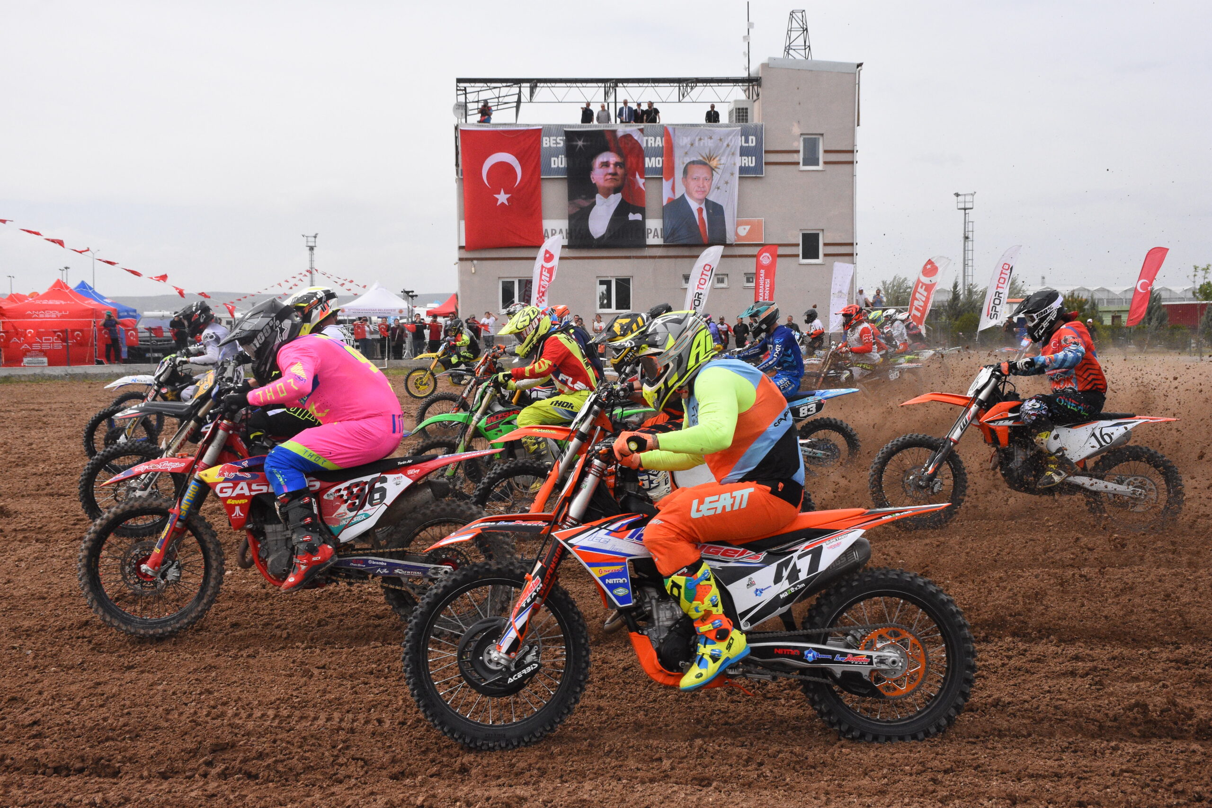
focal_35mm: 40
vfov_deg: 33.0
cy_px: 404
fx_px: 1363
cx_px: 606
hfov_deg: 47.9
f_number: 9
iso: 2000
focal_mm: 27
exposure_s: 1/4000
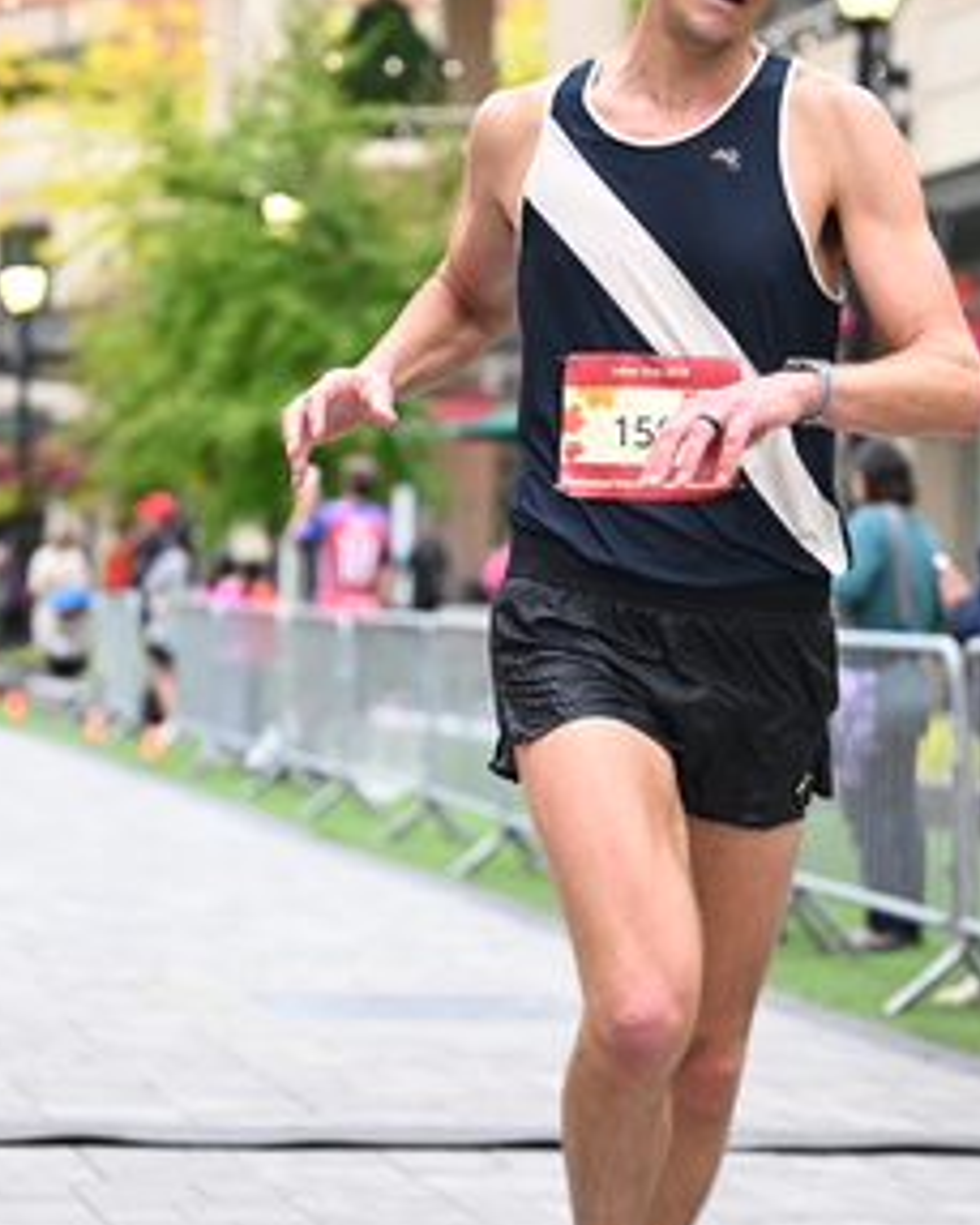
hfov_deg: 11.9
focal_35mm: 130
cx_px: 443
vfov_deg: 14.8
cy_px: 553
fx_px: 4711
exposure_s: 1/800
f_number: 2.8
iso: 1600
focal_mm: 72
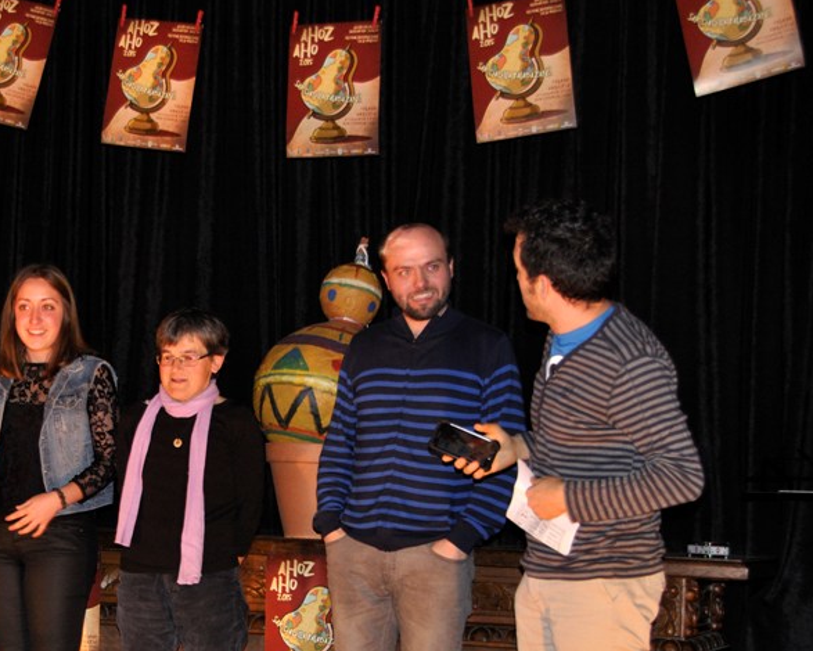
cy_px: 458
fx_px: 2066
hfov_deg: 22.1
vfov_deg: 17.8
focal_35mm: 86
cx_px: 206
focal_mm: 35
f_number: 4.2
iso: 500
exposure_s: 1/60
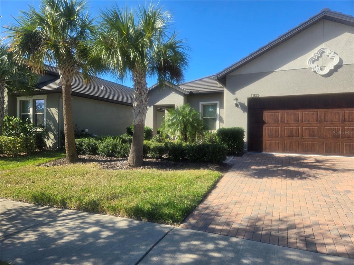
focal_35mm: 23
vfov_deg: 58.9
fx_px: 235
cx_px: 177
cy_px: 132
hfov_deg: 73.9
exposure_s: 1/942
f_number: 1.8
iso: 25
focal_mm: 5.4
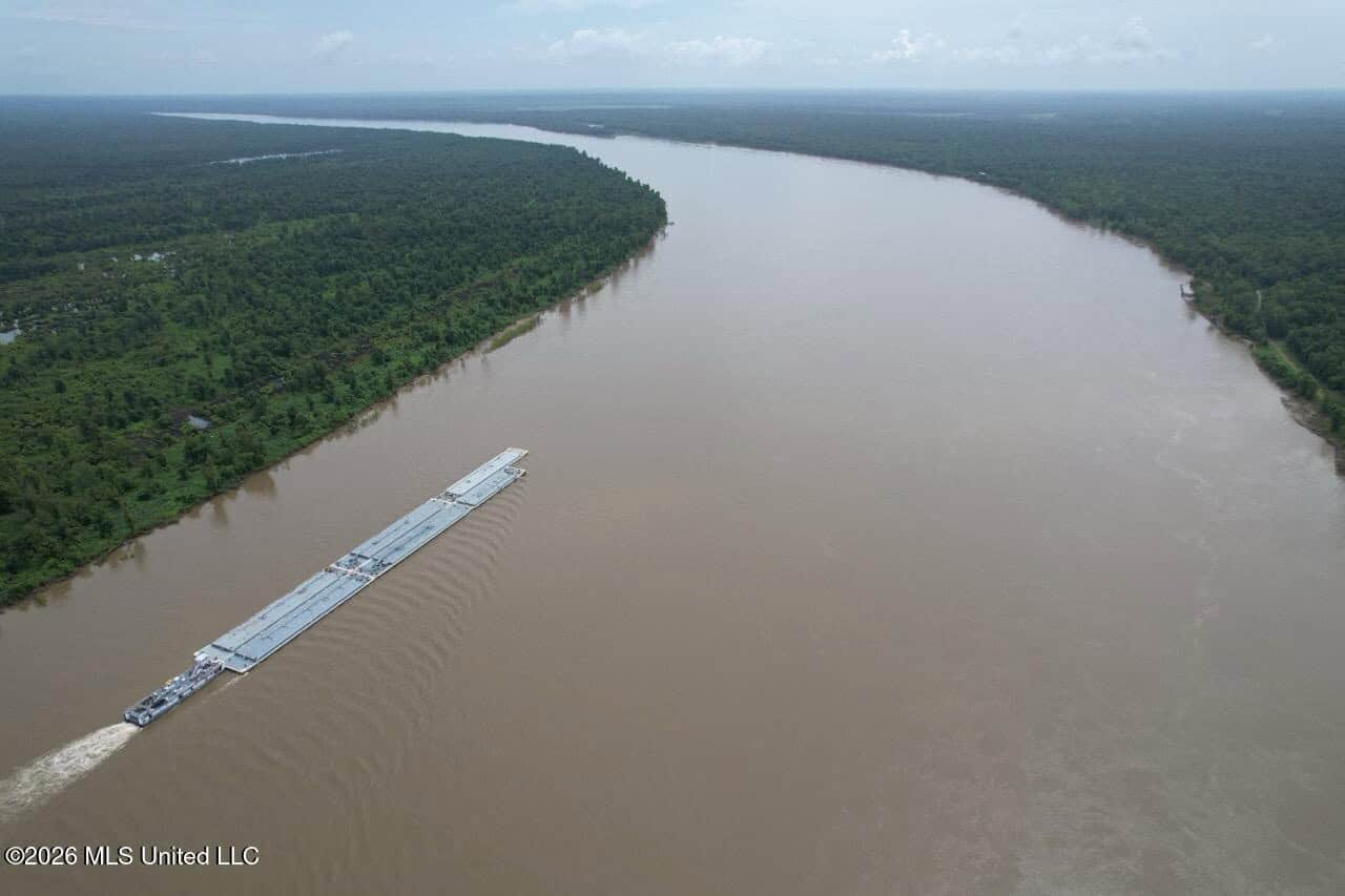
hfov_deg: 78.6
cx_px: 672
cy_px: 448
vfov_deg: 57.2
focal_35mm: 22
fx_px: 822
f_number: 2.8
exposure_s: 1/2000
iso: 100
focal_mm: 8.4
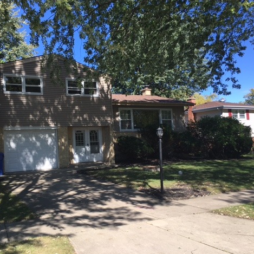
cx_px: 100
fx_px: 291
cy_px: 126
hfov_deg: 46.9
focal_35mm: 35
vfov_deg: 47.2
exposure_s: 1/686
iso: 25
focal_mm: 4.15
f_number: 2.2
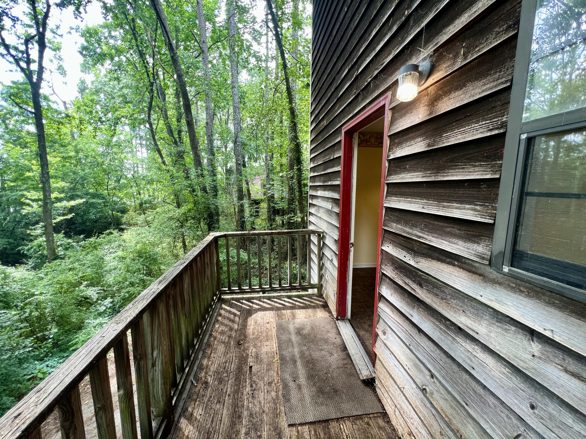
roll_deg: -0.8
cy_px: 220
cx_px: 293
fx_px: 220
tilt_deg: -8.1
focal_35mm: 13
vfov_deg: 89.9
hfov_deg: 106.2
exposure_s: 1/120
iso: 125
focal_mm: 1.57
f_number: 1.8
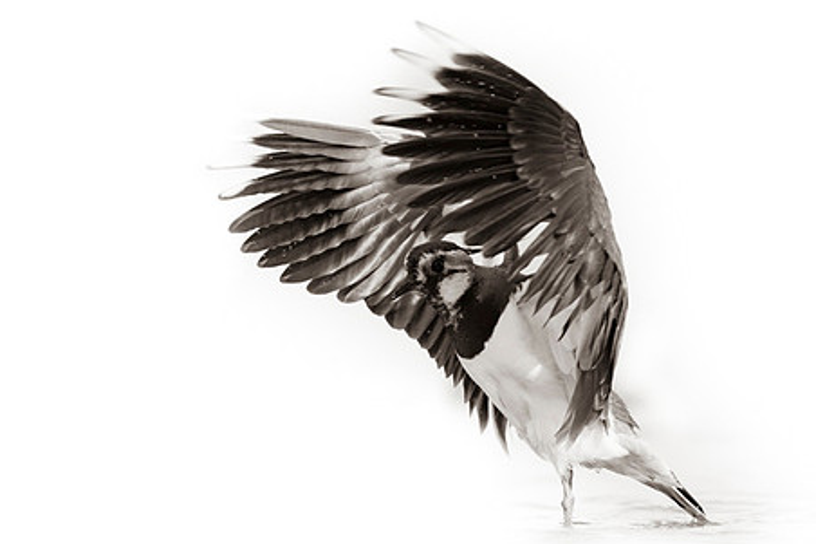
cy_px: 434
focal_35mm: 1501
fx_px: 34008
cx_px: 487
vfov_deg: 0.9
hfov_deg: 1.4
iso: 200
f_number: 5.6
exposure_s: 1/2000
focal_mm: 700
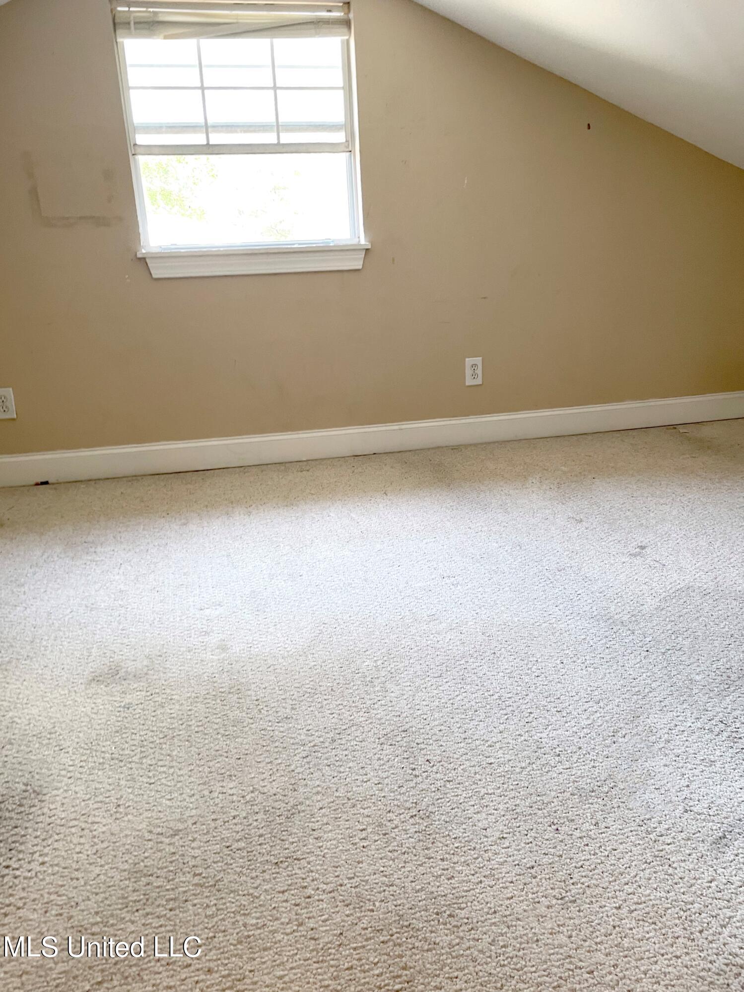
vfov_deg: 67.3
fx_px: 745
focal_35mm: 26
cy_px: 496
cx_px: 372
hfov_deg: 53.1
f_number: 1.6
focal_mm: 4.2
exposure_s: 1/60
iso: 160
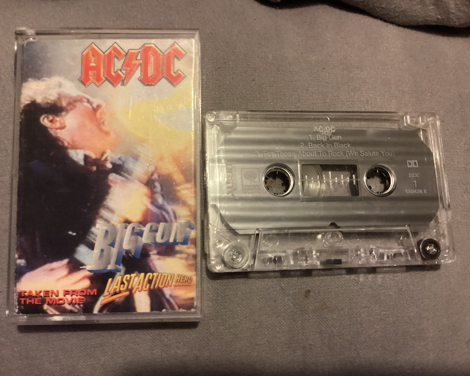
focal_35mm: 33
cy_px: 189
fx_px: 459
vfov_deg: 44.6
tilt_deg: -71.2
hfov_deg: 54.2
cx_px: 223
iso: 500
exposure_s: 1/25
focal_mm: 3.3
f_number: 2.4
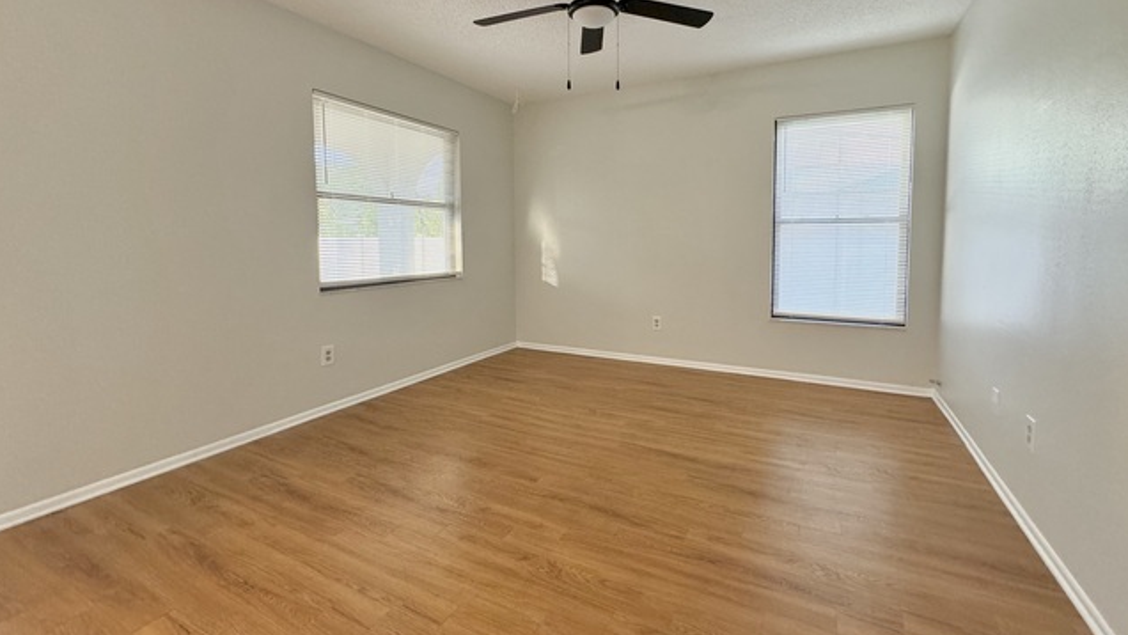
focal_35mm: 16
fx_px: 479
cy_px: 270
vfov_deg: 66.7
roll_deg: -0.2
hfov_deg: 99.3
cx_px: 581
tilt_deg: -5.2
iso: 320
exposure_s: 1/120
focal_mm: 2.22
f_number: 2.2
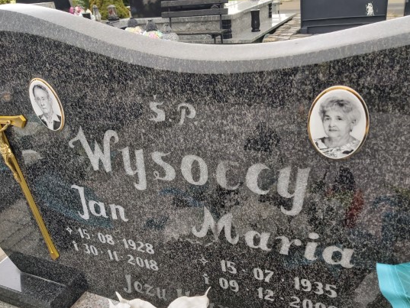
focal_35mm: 31
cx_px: 219
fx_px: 367
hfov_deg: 58.3
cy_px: 176
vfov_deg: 45.3
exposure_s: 1/100
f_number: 1.7
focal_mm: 3.92
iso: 64
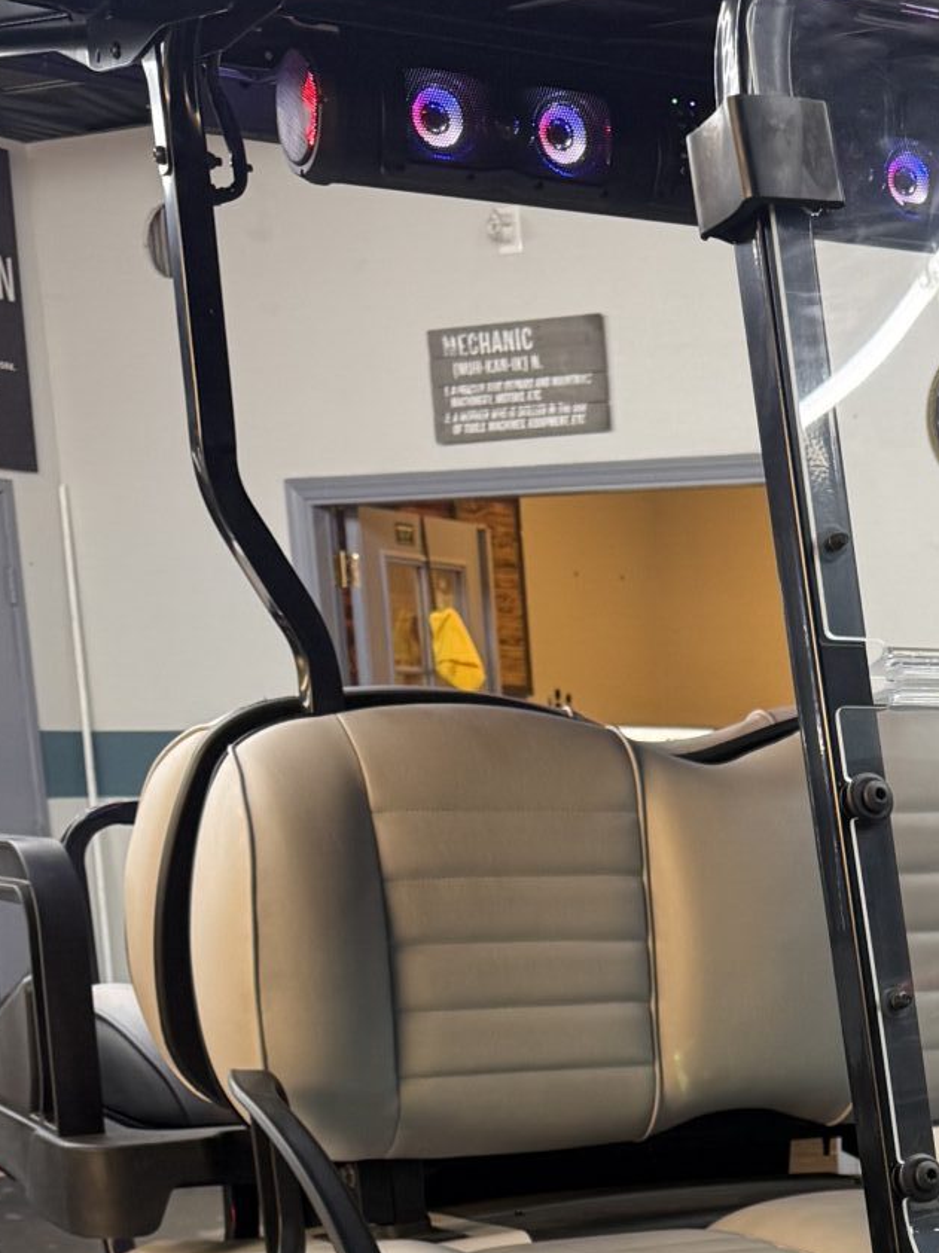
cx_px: 1180
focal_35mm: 73
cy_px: 1531
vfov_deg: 24.1
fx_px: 2642
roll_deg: -0.2
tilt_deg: -15.5
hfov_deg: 18.9
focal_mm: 6.76
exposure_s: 1/60
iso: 100
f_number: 1.78
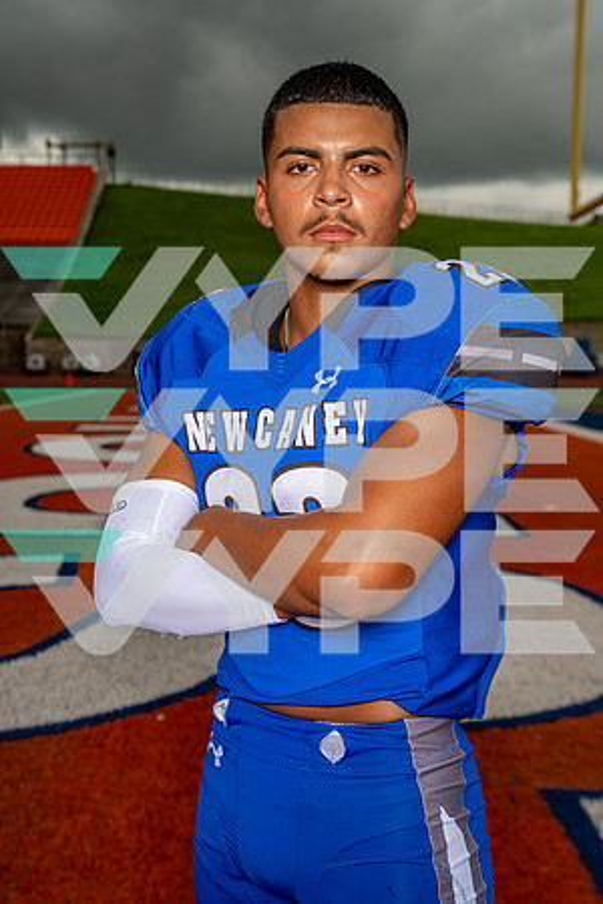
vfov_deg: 38.2
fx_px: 1306
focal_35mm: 52
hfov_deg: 26.0
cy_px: 452
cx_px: 302
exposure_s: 1/250
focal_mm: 52
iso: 100
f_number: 5.6
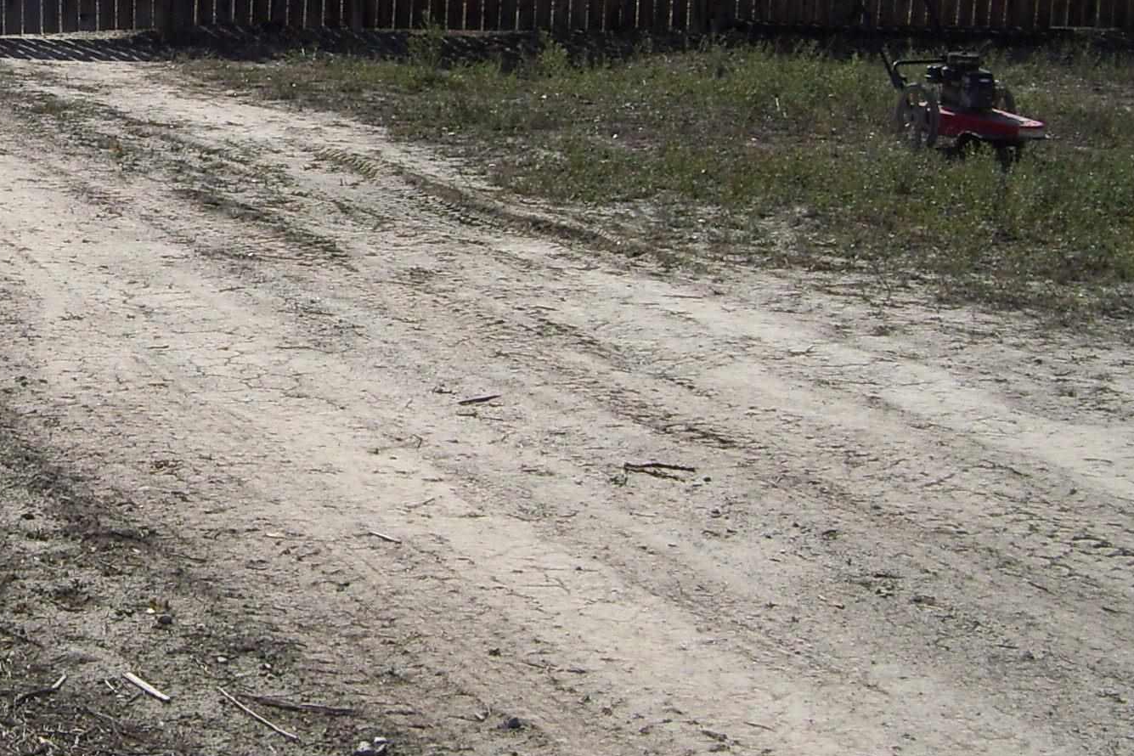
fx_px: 2520
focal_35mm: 80
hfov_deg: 24.1
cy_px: 148
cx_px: -27
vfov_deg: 16.9
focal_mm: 6
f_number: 4.8
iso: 80
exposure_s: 1/640
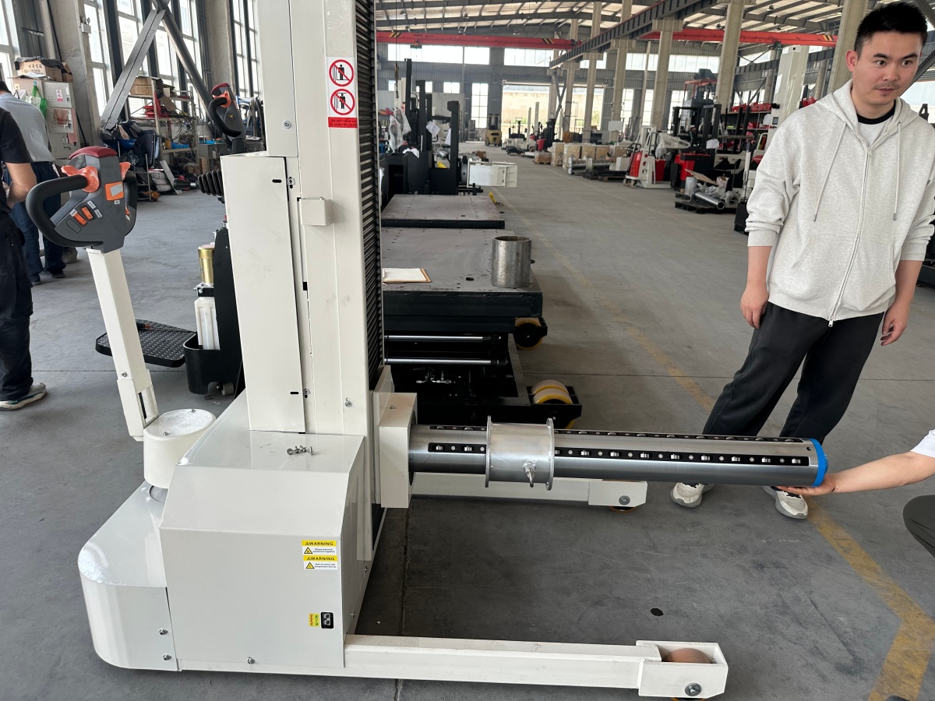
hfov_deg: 71.6
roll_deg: -1.8
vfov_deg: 56.8
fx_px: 648
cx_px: 468
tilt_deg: -18.1
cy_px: 350
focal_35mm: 24
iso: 64
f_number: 1.78
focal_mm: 6.86
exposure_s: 1/121
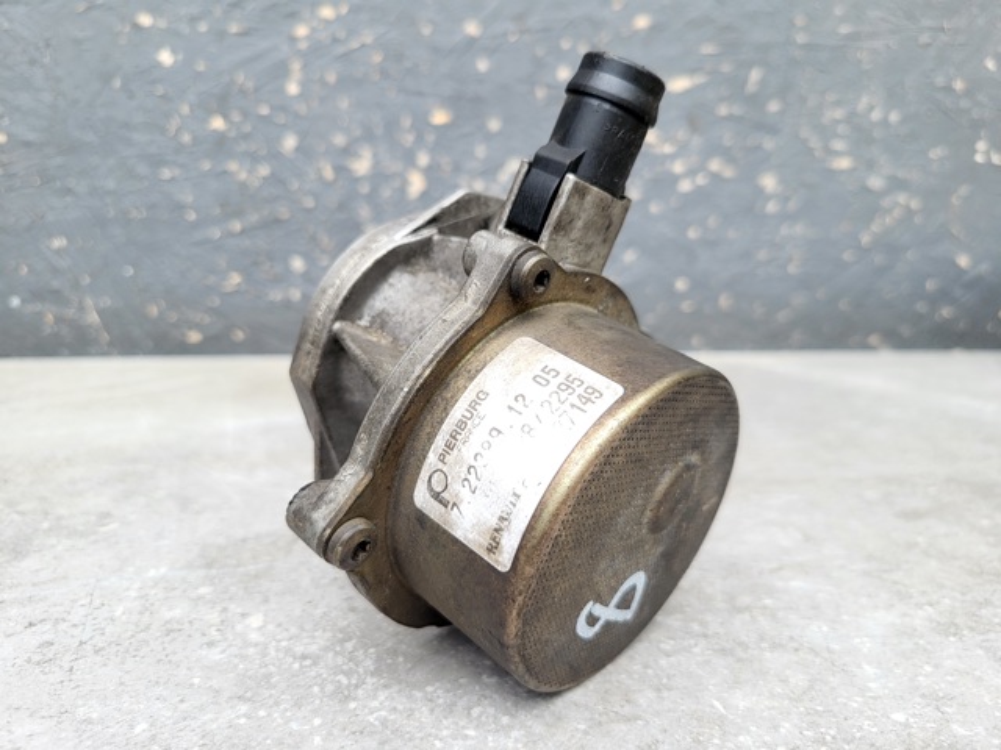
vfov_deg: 53.1
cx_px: 500
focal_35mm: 26
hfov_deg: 67.3
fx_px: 752
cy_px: 375
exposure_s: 1/118
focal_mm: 5.4
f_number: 1.8
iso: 40
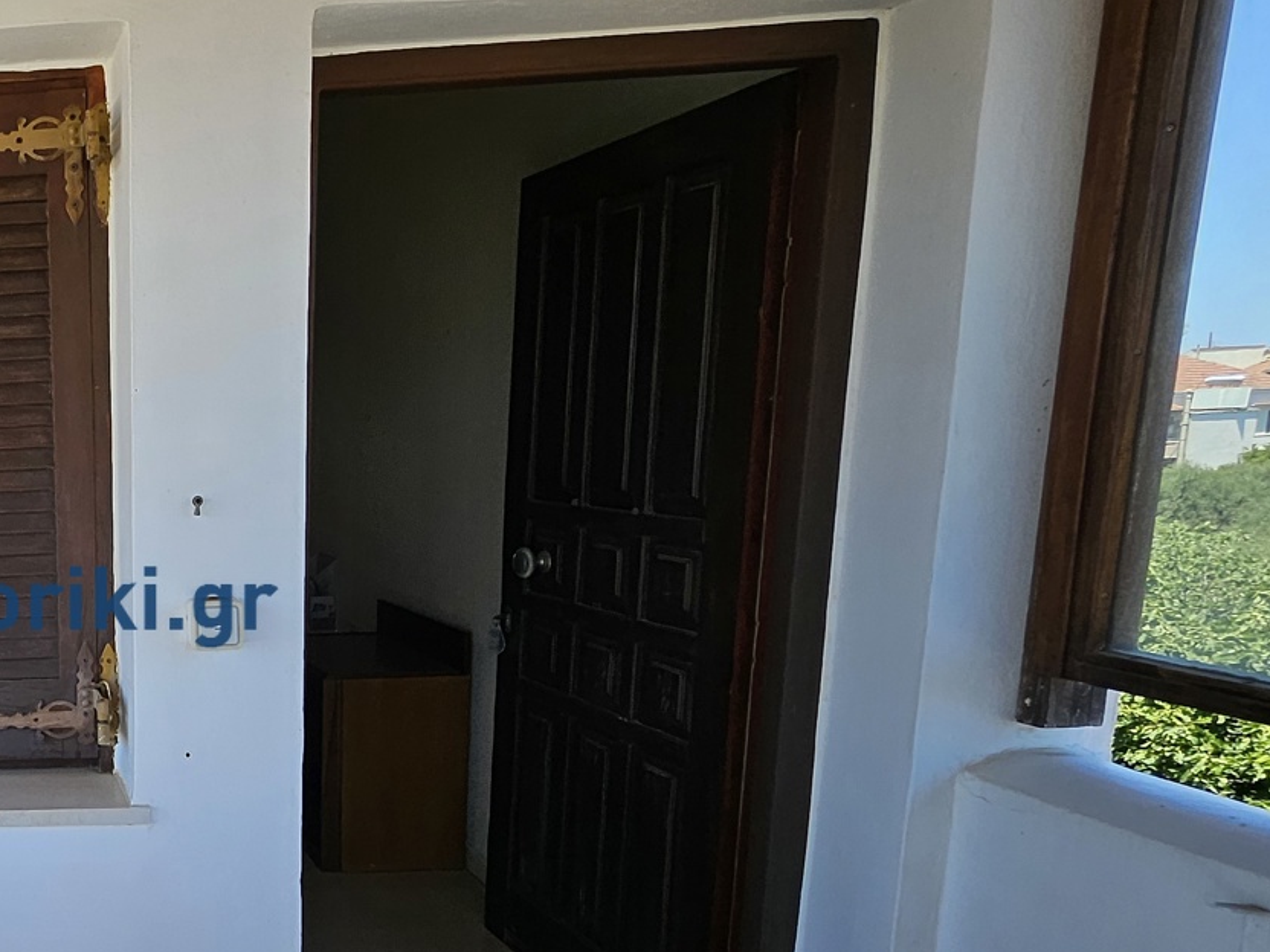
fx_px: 1101
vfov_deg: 46.3
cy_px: 607
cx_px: -113
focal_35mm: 30
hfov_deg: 45.6
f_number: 2.2
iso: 32
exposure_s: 1/371
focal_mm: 1.74
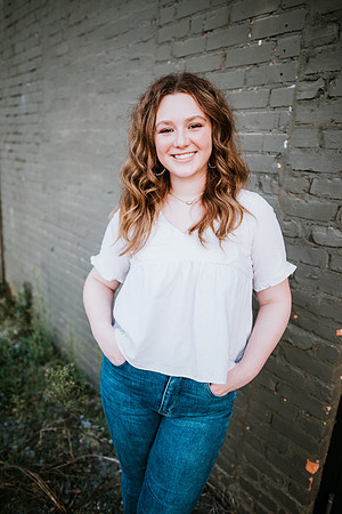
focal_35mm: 24
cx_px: 171
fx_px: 342
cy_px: 257
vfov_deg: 73.7
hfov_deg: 53.1
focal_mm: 24
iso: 125
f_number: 2
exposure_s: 1/400
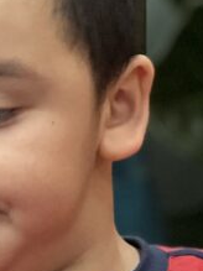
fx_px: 3671
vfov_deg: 4.2
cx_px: 37
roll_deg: -5.3
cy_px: 164
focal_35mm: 469
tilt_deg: -8.2
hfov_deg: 3.2
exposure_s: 1/50
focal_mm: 9
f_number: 2.8
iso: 160
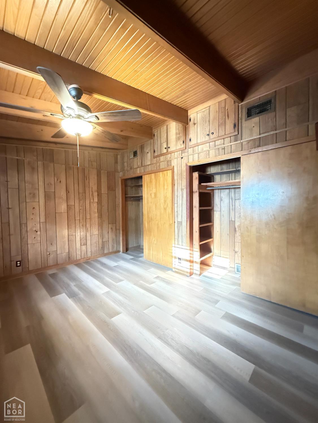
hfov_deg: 85.7
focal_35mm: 14
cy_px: 212
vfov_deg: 102.1
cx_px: 159
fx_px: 171
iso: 2500
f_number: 2.2
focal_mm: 2.22
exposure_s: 1/30
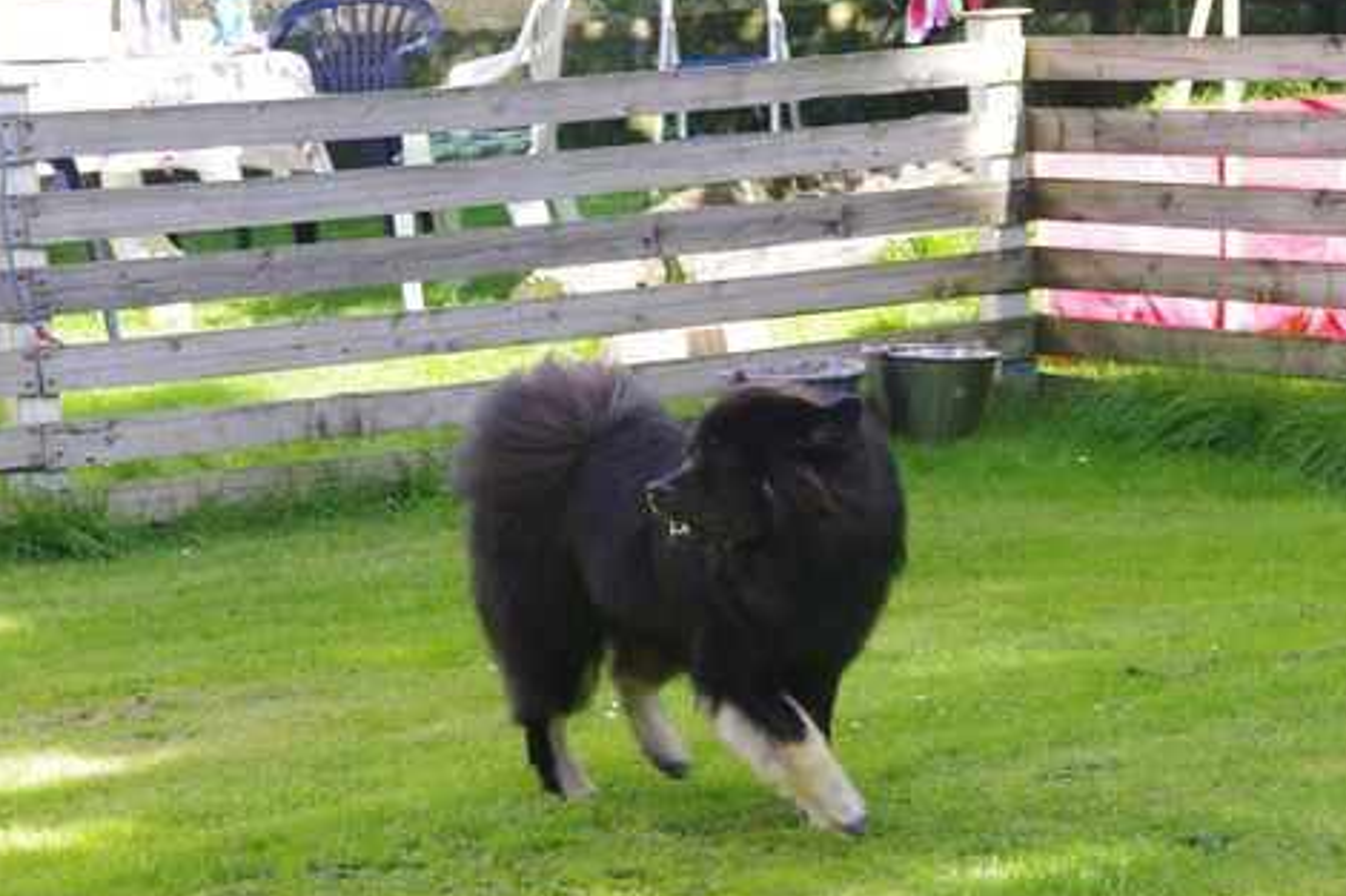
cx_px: 785
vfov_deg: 9.6
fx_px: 5344
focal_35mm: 143
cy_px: 534
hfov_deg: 14.3
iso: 400
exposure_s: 1/125
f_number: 8
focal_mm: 75
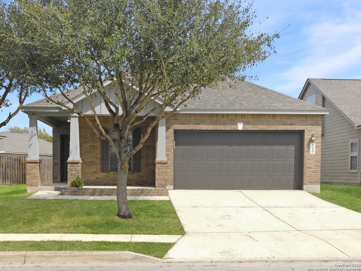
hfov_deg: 42.1
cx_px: 180
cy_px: 136
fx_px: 469
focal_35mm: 45
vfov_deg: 32.2
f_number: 7.4
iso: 800
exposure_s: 1/1500
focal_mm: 8
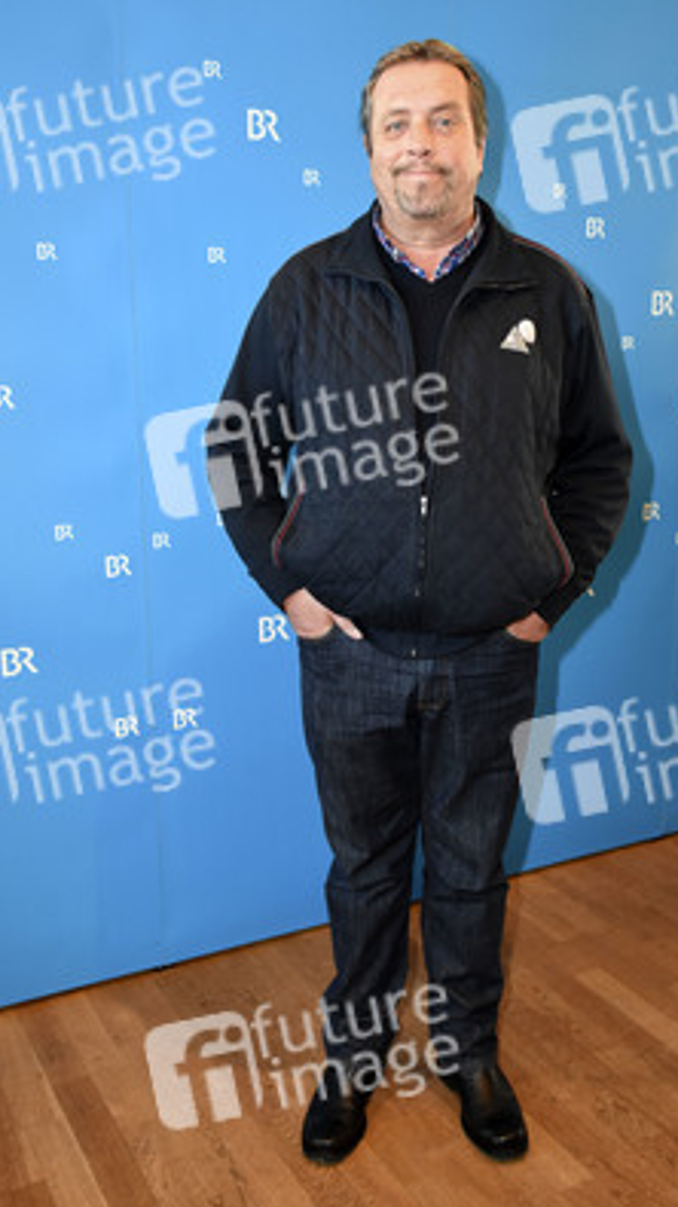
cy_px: 599
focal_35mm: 37
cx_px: 391
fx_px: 1168
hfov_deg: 32.3
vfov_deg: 54.6
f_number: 4.5
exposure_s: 1/160
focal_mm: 23
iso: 1600
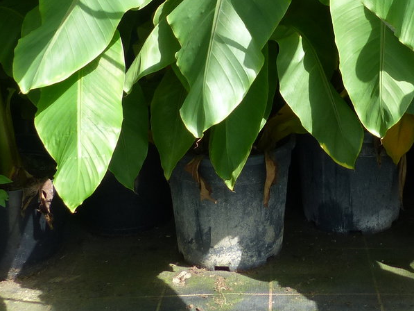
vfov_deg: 20.6
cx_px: 292
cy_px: -51
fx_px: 801
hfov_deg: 28.7
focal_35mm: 67
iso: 100
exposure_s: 1/125
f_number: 4
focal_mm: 4.5
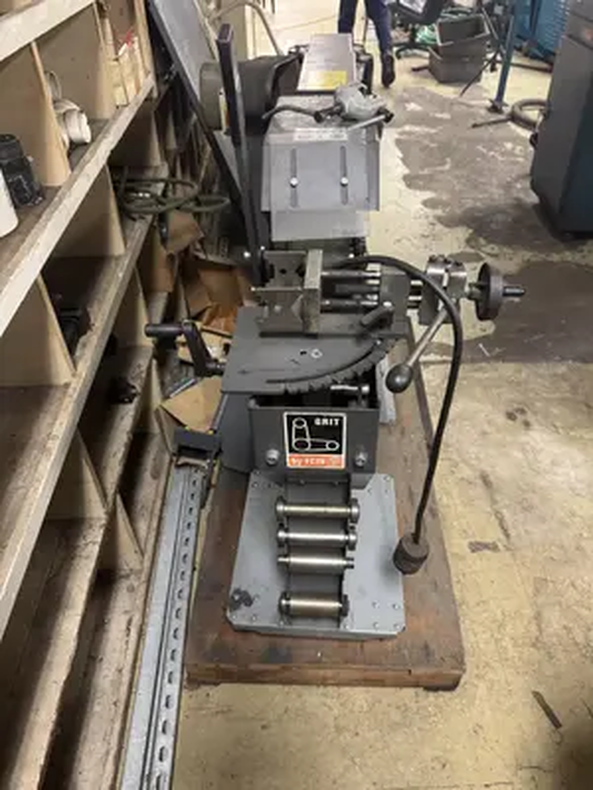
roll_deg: +1.9
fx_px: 548
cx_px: 296
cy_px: 395
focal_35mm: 24
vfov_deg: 71.6
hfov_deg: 56.8
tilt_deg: -41.8
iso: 800
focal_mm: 6.76
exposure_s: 1/40
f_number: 1.78
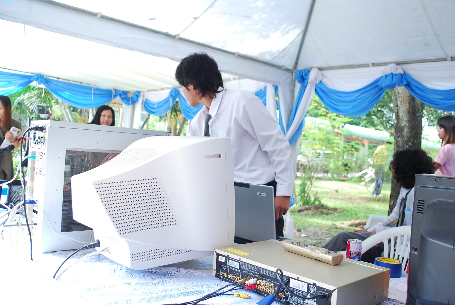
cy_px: 152
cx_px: 228
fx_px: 418
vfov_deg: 40.1
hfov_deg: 57.2
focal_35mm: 33
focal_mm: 22
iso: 400
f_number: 4
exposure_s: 1/200
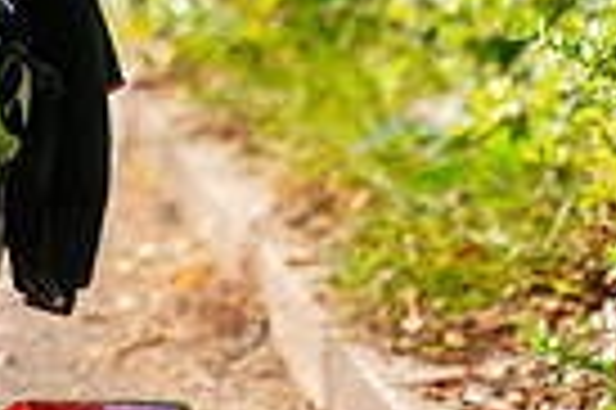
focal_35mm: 1273
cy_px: -399
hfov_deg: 1.6
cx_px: -319
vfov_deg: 1.1
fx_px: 21756
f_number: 4.5
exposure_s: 1/1000
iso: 250
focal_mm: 300
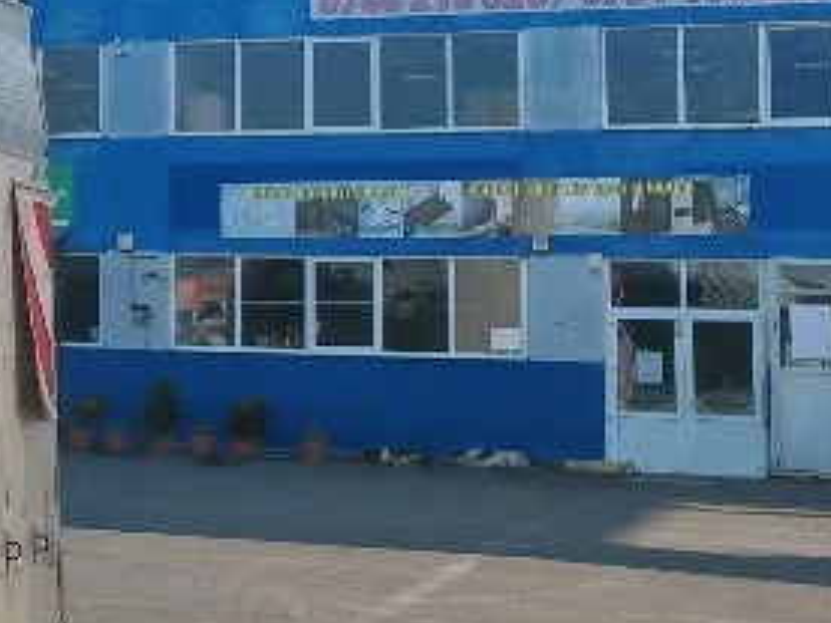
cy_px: 54
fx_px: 2353
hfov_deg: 17.1
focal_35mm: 98
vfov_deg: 14.9
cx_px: -590
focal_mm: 6.83
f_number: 2
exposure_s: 1/5000
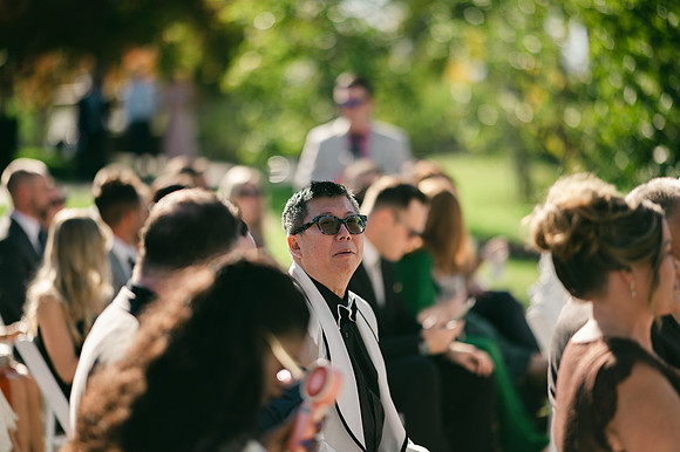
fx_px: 2033
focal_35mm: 108
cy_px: 226
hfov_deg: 19.0
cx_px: 340
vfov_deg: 12.7
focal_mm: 105
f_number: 1.4
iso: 100
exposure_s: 1/5000
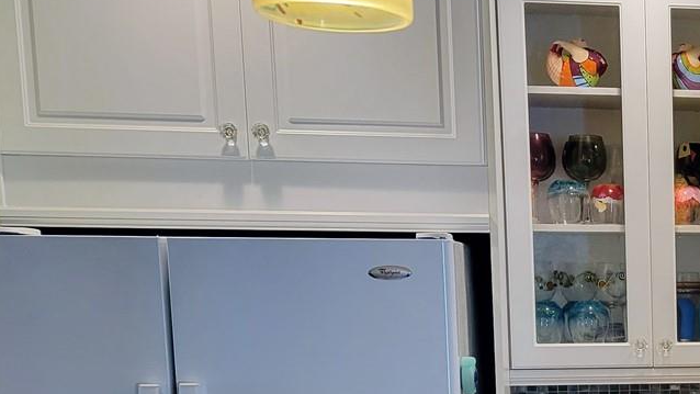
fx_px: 1318
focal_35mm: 71
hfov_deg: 26.7
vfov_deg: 16.4
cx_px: 822
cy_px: 449
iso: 160
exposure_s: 1/120
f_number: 1.8
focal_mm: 5.4
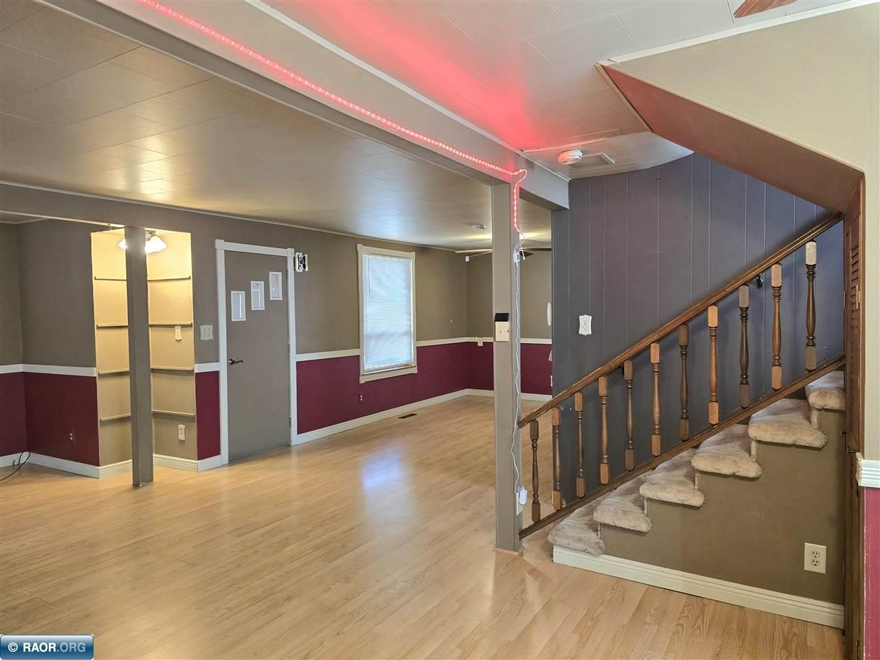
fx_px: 585
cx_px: 440
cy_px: 330
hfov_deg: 73.9
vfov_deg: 58.9
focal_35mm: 23
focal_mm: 6.3
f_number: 1.7
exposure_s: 1/120
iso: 800
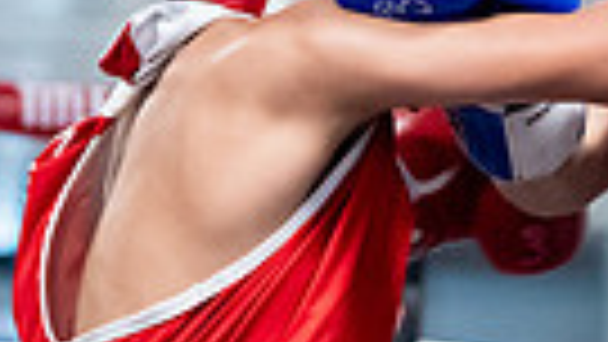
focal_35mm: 278
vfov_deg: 4.3
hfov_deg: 7.6
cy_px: 564
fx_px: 4483
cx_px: 1001
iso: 4000
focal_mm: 50
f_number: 2.2
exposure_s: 1/800
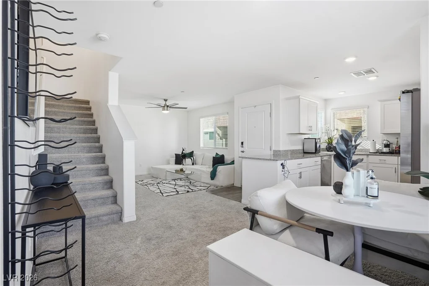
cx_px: 214
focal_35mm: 16
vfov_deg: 73.7
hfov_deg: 96.8
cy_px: 143
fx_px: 191
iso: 320
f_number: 9
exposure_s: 1/60
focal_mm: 16
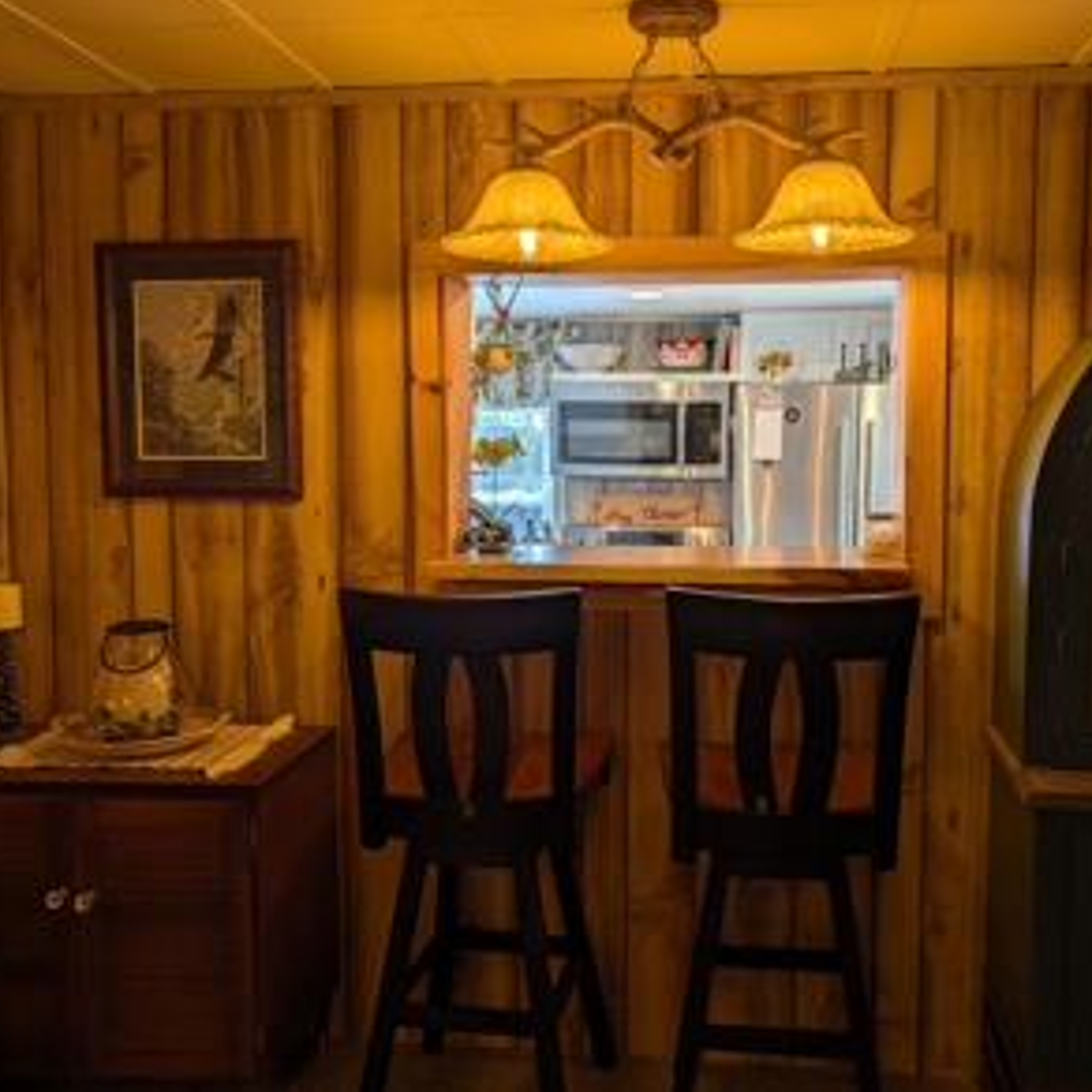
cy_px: 539
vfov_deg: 55.6
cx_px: 658
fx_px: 1035
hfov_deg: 55.2
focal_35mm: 29
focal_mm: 6.9
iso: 21
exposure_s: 1/162
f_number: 1.68
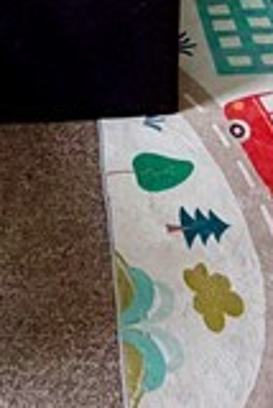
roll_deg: -0.9
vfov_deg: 15.8
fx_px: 1056
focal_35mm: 93
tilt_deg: -9.8
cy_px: -467
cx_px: 97
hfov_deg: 14.7
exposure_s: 1/121
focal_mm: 2.22
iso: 320
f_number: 2.2
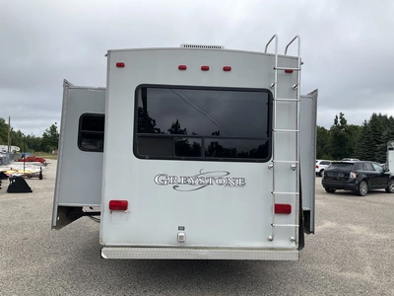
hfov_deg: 61.7
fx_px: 330
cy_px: 148
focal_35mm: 29
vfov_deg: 48.2
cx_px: 197
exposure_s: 1/929
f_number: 1.8
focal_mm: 3
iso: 25
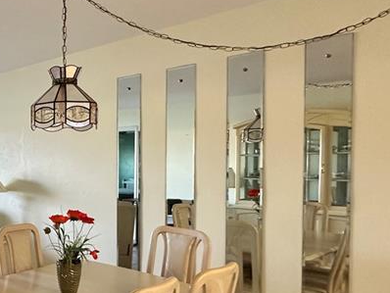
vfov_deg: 39.6
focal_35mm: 36
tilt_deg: -1.5
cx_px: -47
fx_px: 406
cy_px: 173
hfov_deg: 40.5
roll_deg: -0.4
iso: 320
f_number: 2.2
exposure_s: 1/60
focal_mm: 2.22
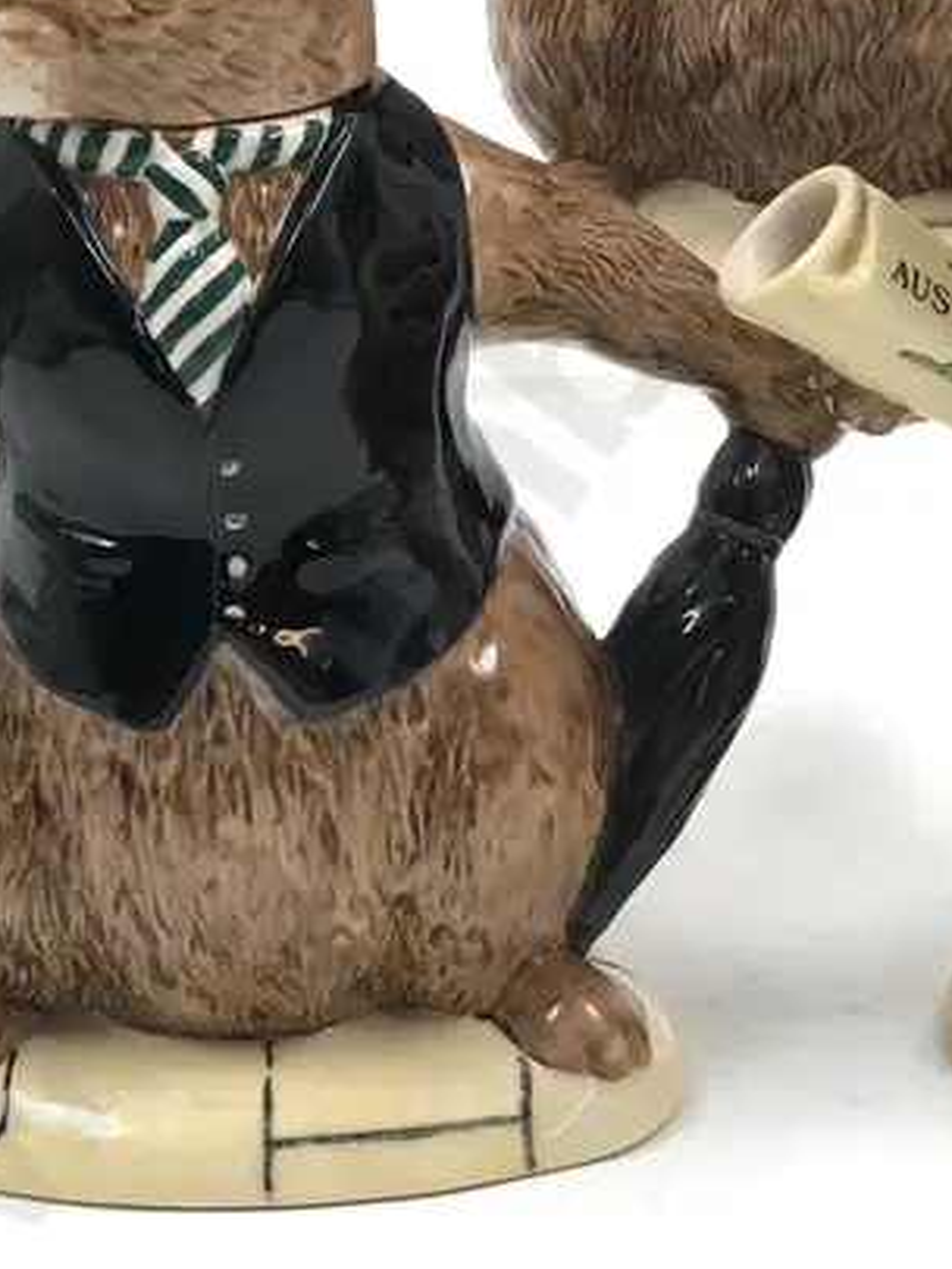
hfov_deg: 10.3
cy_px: 113
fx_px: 5278
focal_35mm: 144
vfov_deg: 13.6
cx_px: 783
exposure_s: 1/100
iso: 32
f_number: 2.8
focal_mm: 6.6
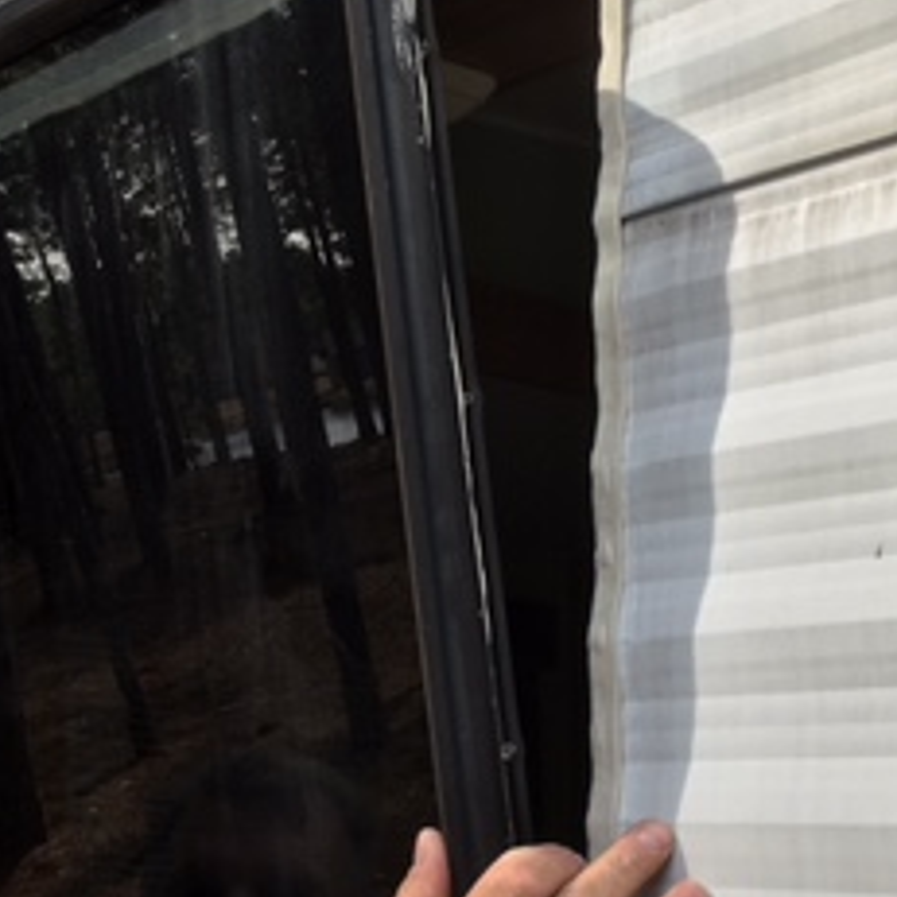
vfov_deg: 24.3
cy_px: 439
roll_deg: -3.1
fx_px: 2082
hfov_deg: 24.0
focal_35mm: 71
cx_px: 206
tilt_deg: +12.3
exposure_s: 1/458
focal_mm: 4.15
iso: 25
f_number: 2.2
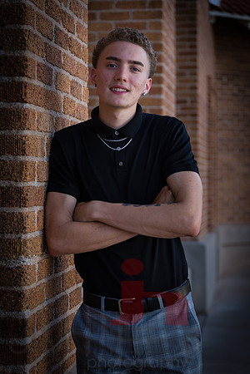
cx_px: 125
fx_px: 885
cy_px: 187
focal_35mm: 85
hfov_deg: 16.1
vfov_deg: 23.9
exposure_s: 1/125
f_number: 4
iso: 100
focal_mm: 85
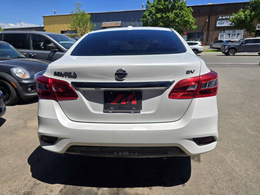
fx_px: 173
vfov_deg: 58.9
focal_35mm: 23
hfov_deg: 73.9
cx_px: 130
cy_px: 98
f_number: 1.7
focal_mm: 6.3
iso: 12
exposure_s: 1/1173
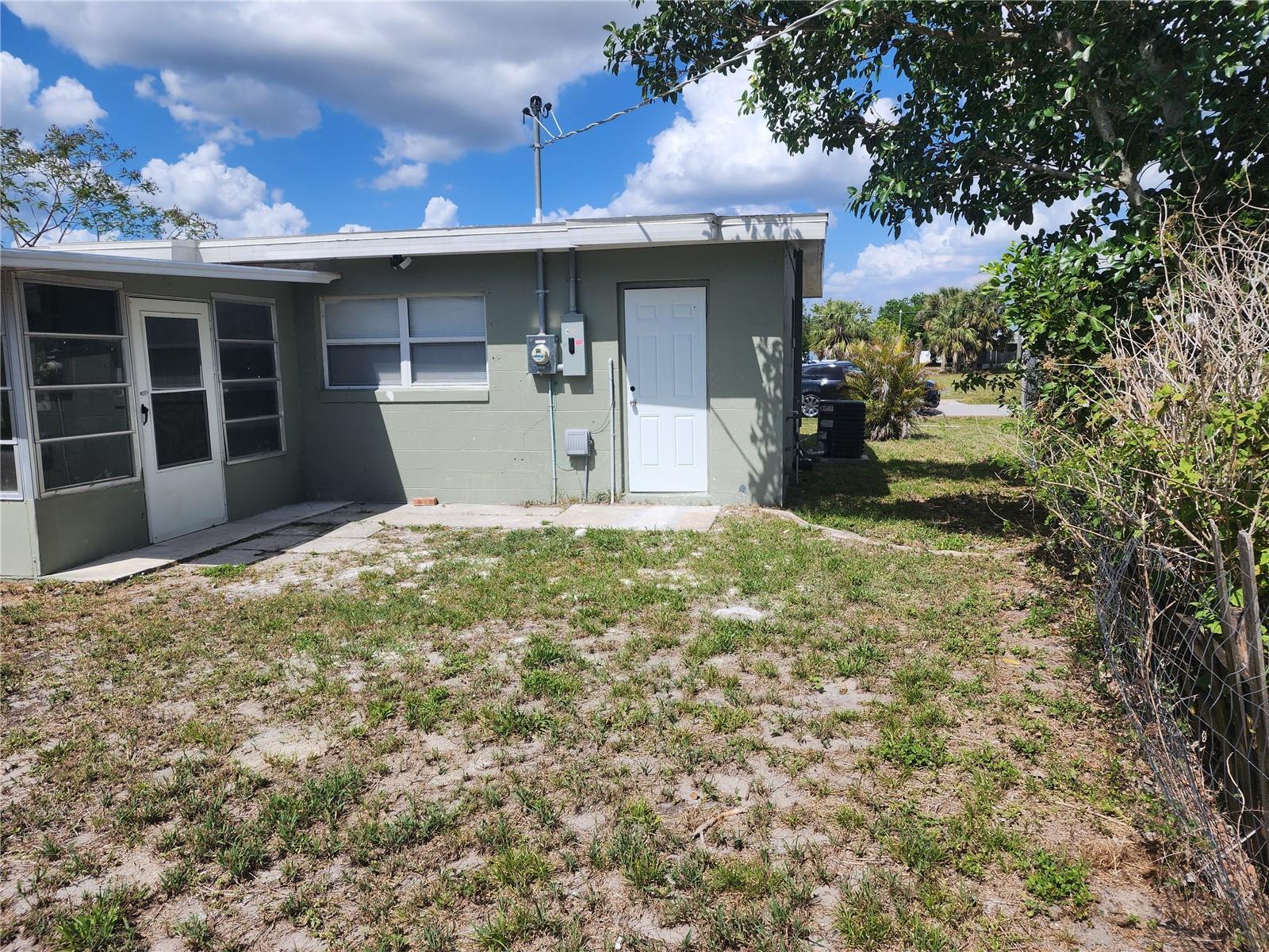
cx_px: 634
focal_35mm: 23
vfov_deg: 58.9
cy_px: 476
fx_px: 843
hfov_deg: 73.9
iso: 12
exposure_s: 1/1433
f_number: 1.8
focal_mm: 6.4
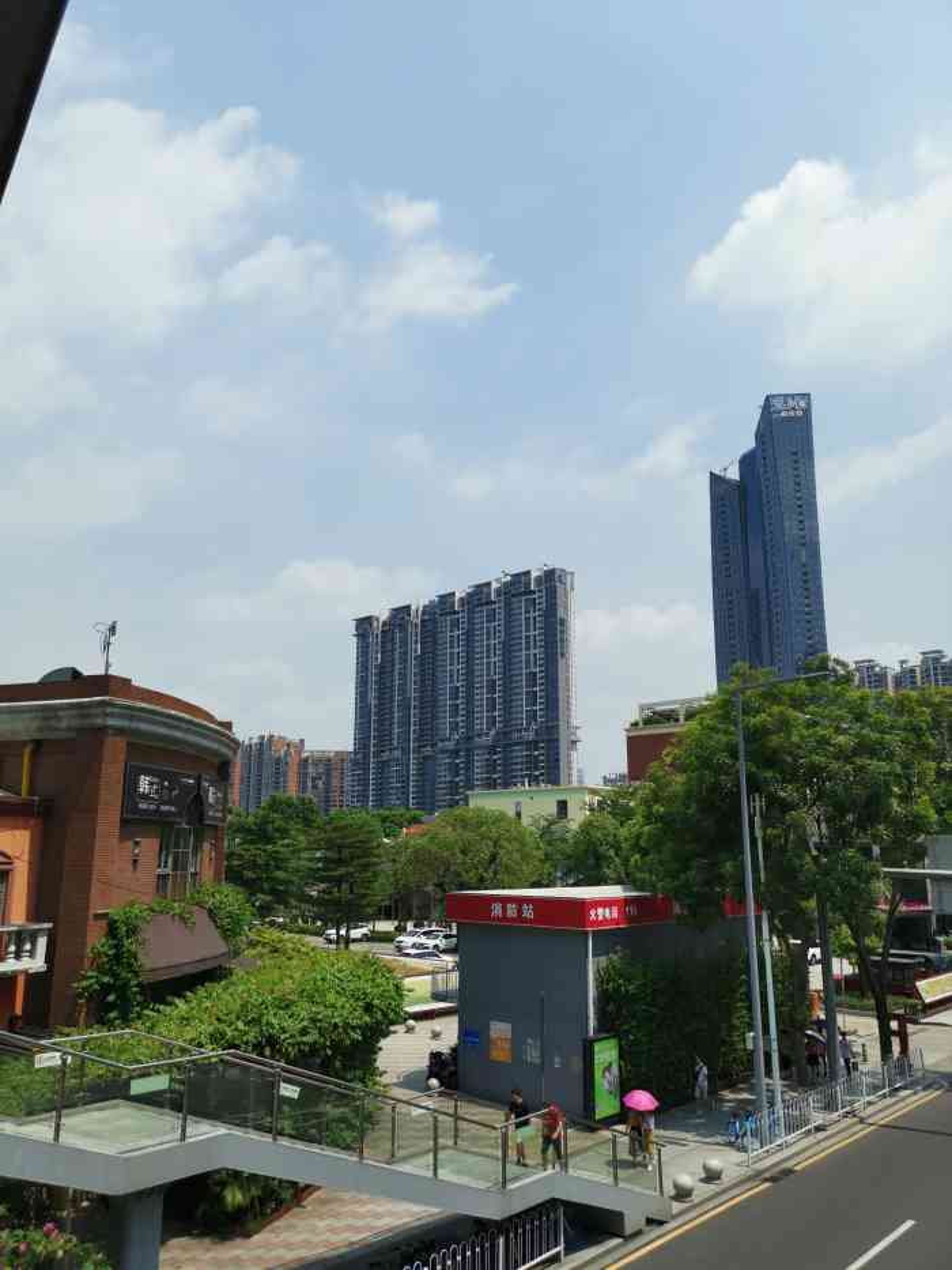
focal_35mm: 27
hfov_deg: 51.4
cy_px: 635
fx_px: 990
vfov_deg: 65.3
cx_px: 476
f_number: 1.8
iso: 50
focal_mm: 5.58
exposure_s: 1/3333
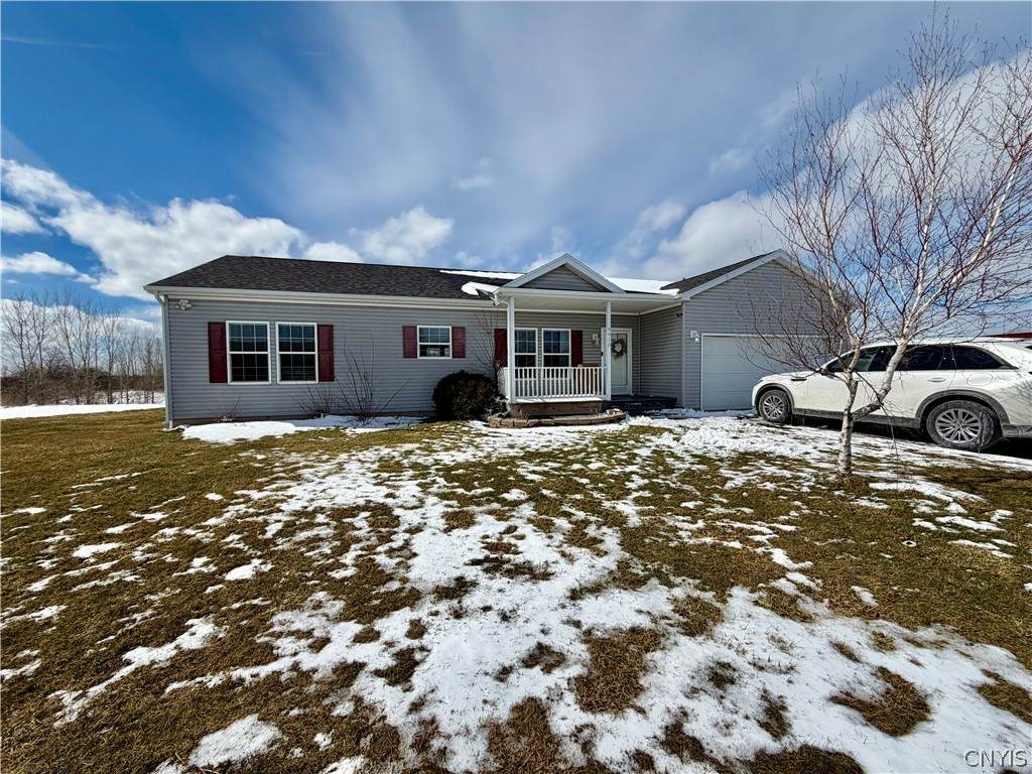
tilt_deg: -1.5
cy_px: 387
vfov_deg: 85.7
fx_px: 417
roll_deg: +0.6
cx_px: 516
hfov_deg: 102.1
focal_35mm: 14
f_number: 2.2
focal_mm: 2.22
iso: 20
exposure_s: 1/2506
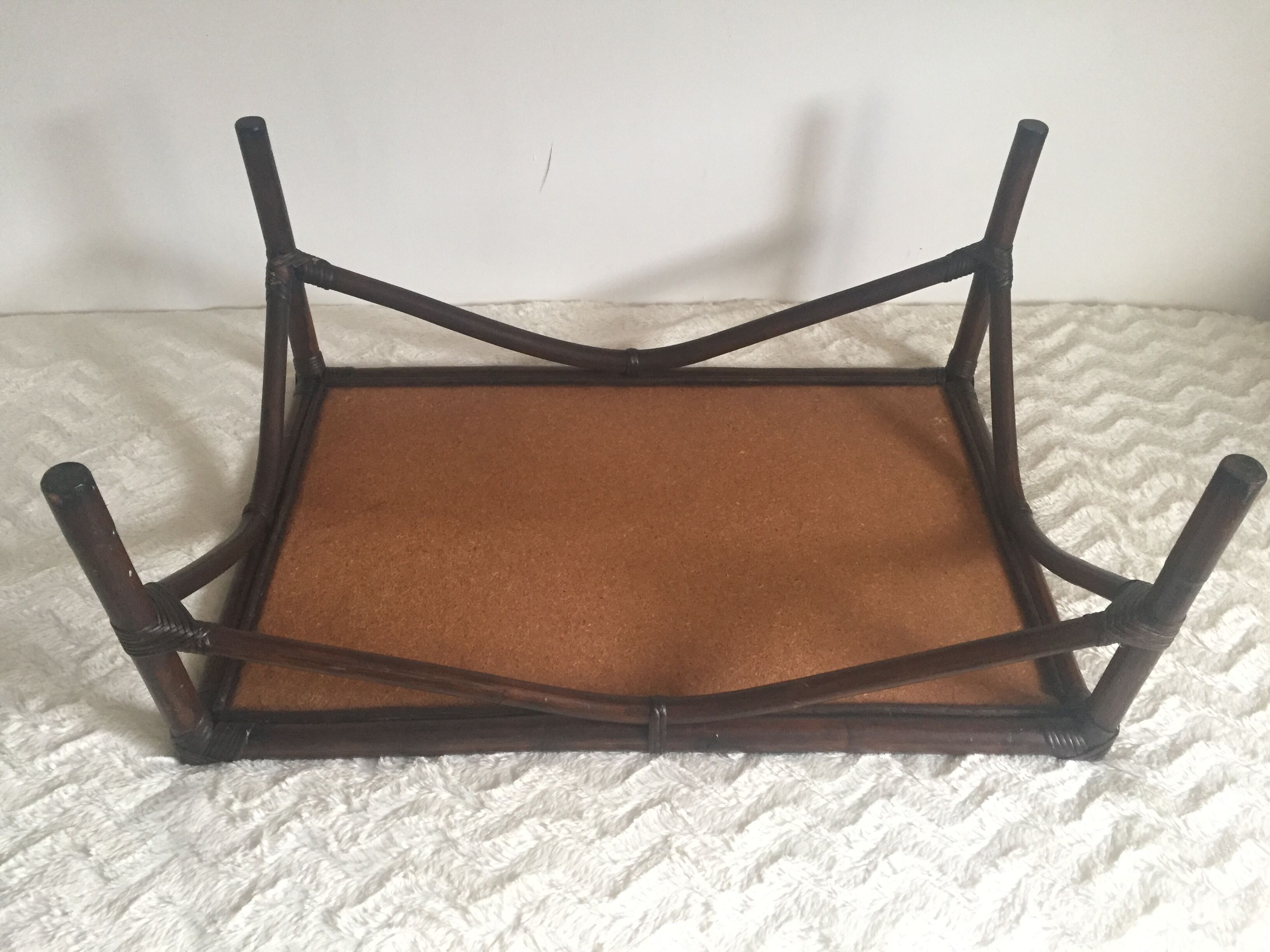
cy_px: 476
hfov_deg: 61.7
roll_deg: -1.8
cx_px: 635
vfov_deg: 48.2
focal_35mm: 29
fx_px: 1064
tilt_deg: -42.6
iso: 250
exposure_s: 1/33
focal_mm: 4.15
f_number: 2.2
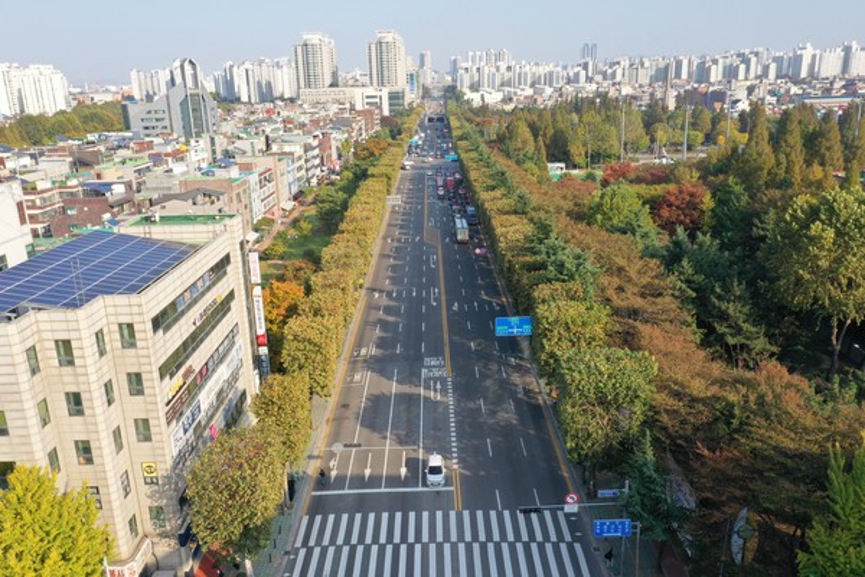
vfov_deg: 46.4
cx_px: 432
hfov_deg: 65.5
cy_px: 288
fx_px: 673
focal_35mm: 28
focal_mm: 10.26
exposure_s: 1/100
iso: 100
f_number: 10
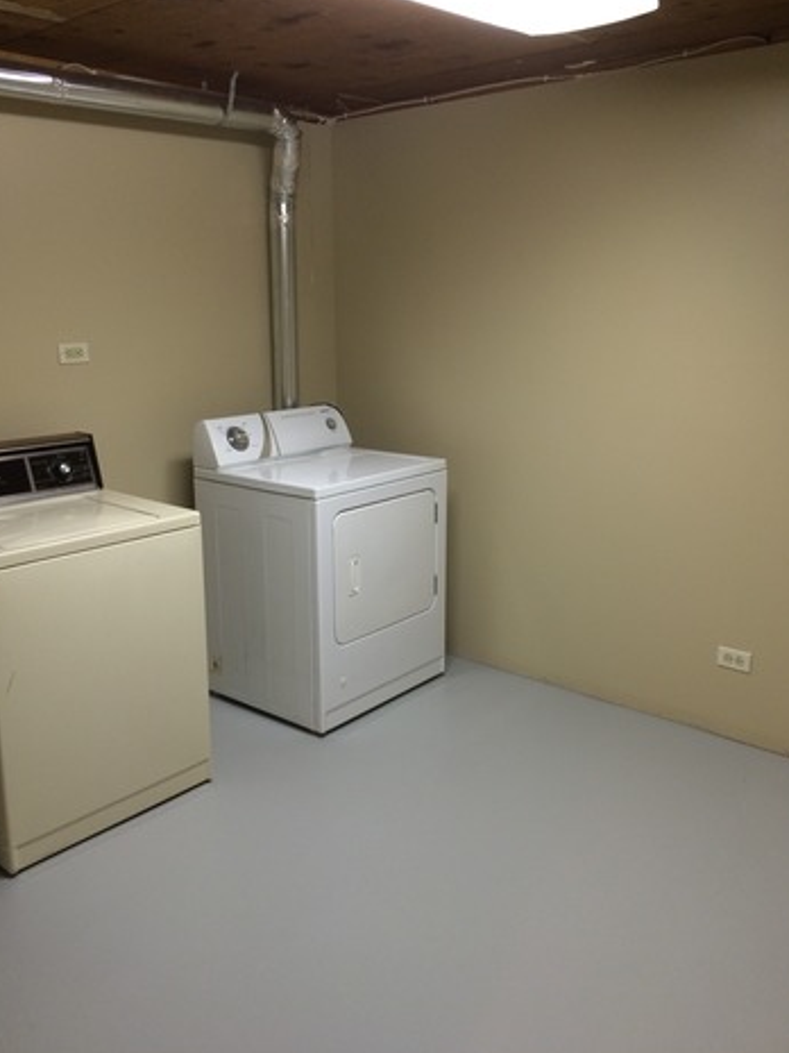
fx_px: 912
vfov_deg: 60.0
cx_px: 392
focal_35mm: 30
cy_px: 529
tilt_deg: -14.3
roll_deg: +2.1
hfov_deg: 46.8
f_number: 2.2
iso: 160
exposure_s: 1/30
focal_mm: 4.15
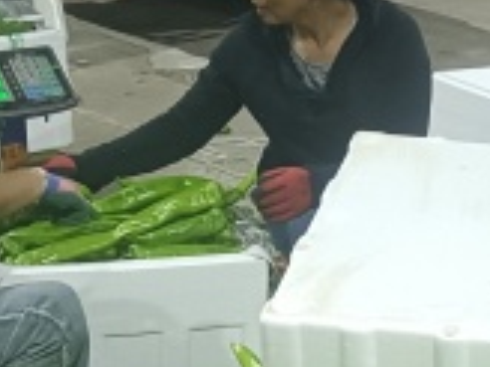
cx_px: 415
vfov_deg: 11.1
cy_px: 576
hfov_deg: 15.4
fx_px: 1798
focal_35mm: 127
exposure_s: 1/33.3
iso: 1183
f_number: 1.8
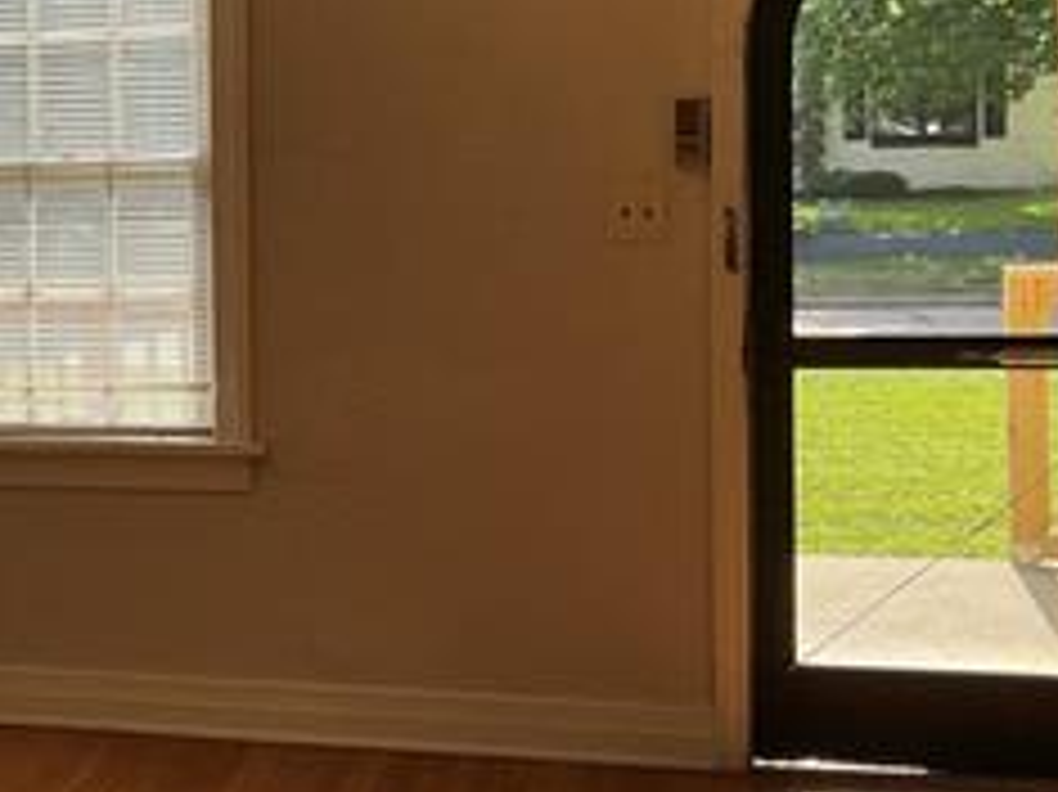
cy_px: 274
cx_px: -153
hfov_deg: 23.0
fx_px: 2413
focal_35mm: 79
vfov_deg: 18.6
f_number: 1.8
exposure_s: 1/229
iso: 16
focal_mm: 3
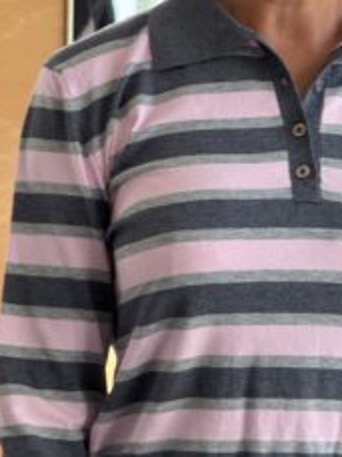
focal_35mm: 210
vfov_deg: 9.4
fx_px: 2774
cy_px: 349
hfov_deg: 7.1
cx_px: 240
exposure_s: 1/99
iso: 100
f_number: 2.8
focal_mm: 15.66
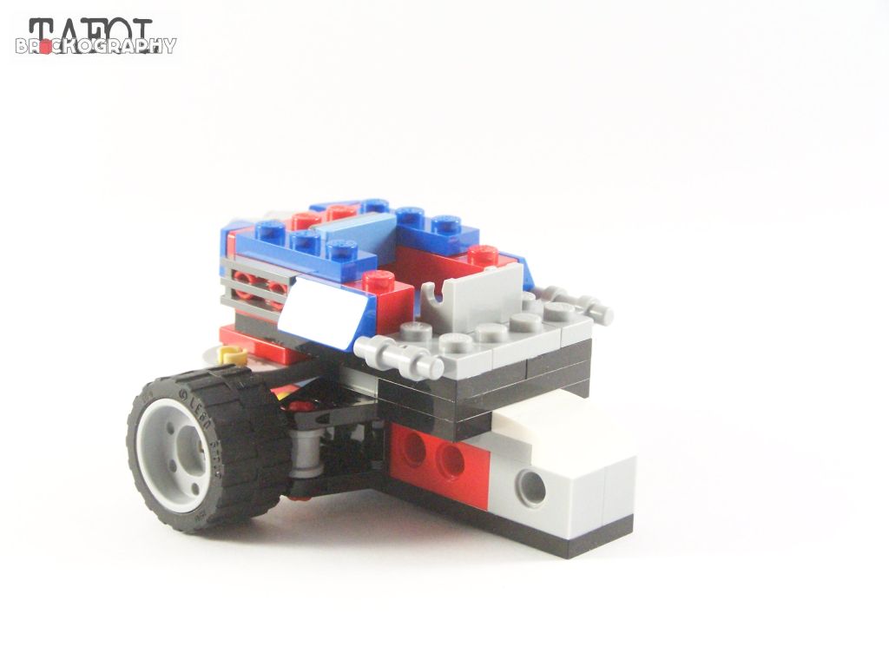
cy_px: 334
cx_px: 444
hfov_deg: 23.8
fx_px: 2106
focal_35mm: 82
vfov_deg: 18.0
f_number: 4
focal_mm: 13.7
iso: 400
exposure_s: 1/60
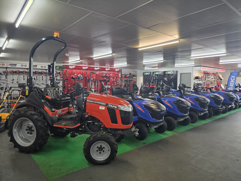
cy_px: 90
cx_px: 120
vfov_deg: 58.9
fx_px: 160
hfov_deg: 73.9
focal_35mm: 23
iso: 160
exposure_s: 1/100
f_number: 1.7
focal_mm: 6.3
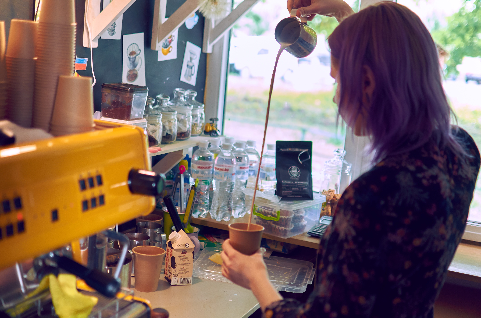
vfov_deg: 25.6
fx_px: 700
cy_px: 159
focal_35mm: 52
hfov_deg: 37.9
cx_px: 240
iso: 500
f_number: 1.8
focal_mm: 35
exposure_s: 1/125
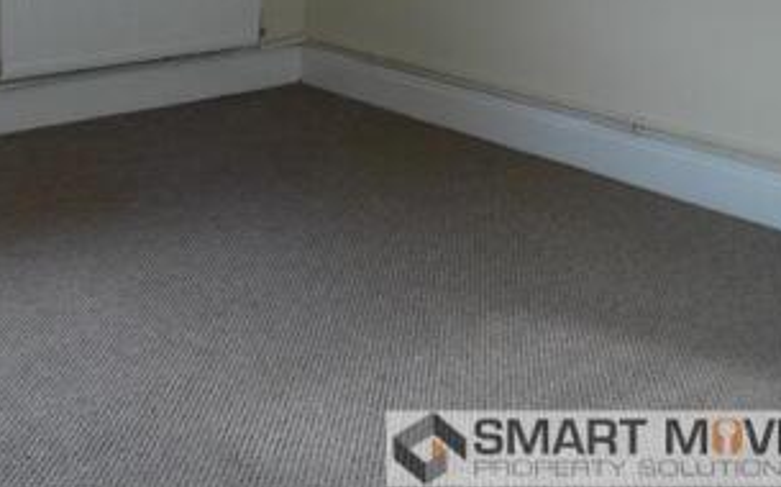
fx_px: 1510
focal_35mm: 71
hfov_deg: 27.8
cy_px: 55
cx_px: 65
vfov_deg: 18.0
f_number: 2.8
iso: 80
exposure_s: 1/40
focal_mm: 7.5
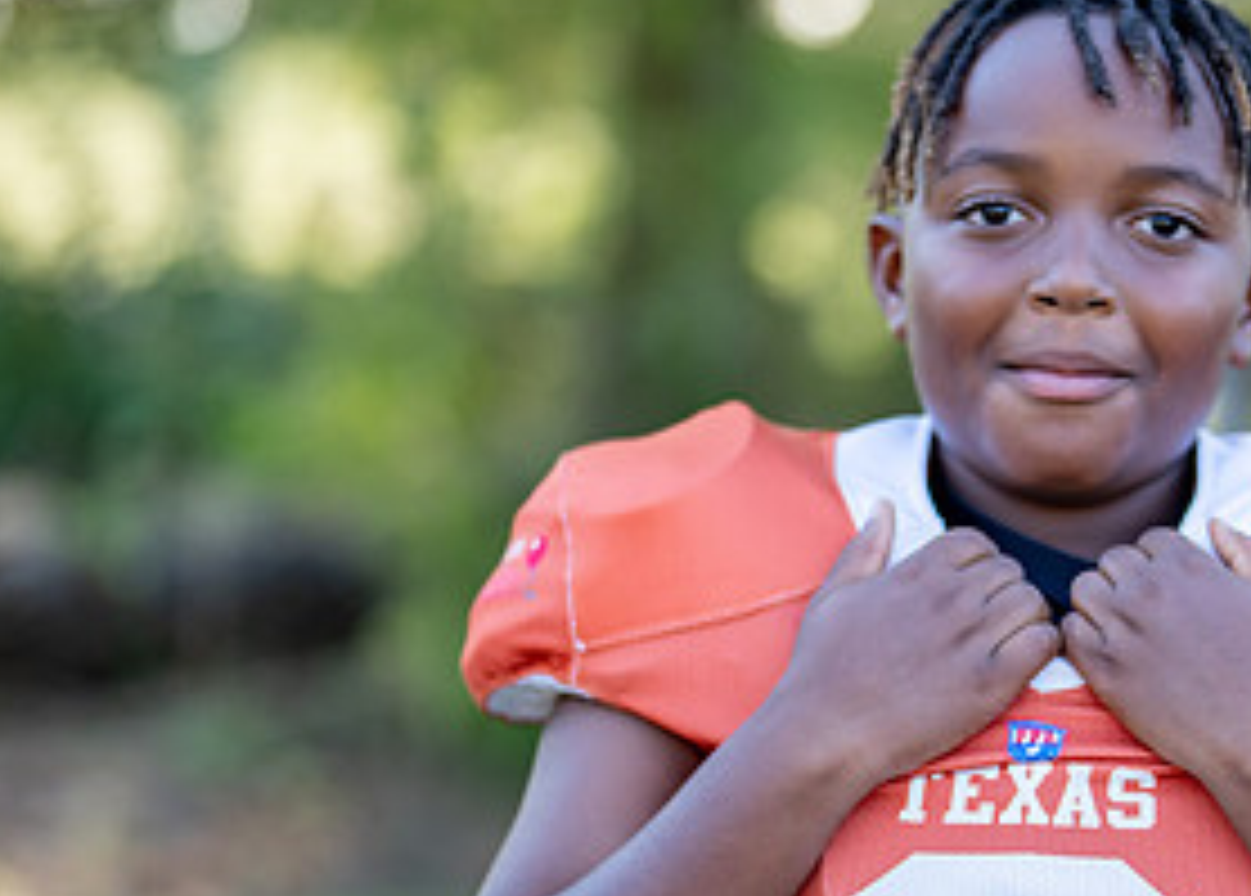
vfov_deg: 12.4
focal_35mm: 116
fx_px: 4124
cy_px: 670
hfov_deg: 17.1
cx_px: 1062
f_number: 1.2
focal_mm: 50
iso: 100
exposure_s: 1/1250
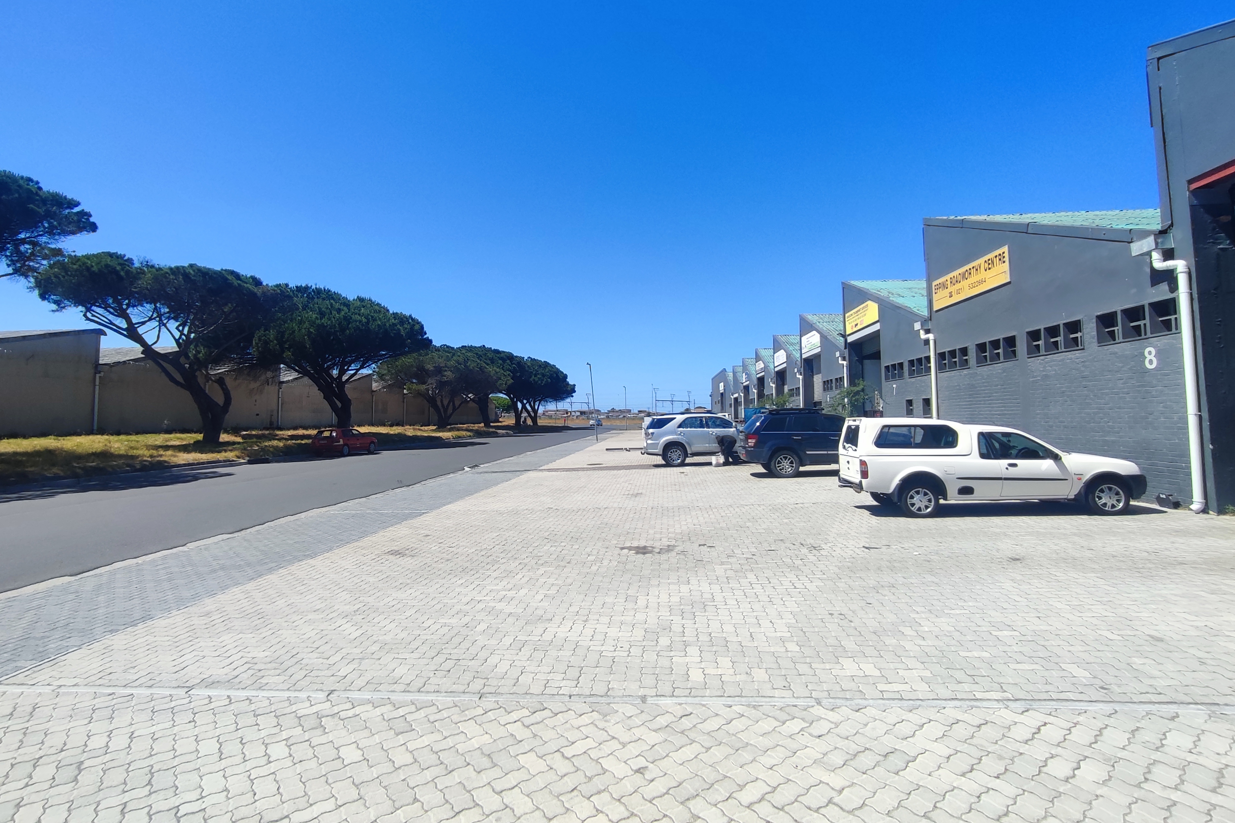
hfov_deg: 89.9
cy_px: 364
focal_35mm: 18
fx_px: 617
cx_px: 575
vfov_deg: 67.2
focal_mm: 1.65
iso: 50
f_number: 2.2
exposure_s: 1/1282
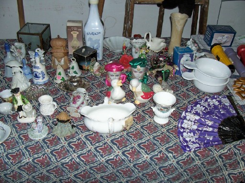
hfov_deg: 52.6
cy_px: 92
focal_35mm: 35
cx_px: 122
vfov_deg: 40.7
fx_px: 248
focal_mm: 6
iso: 80
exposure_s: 1/60
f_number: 2.8
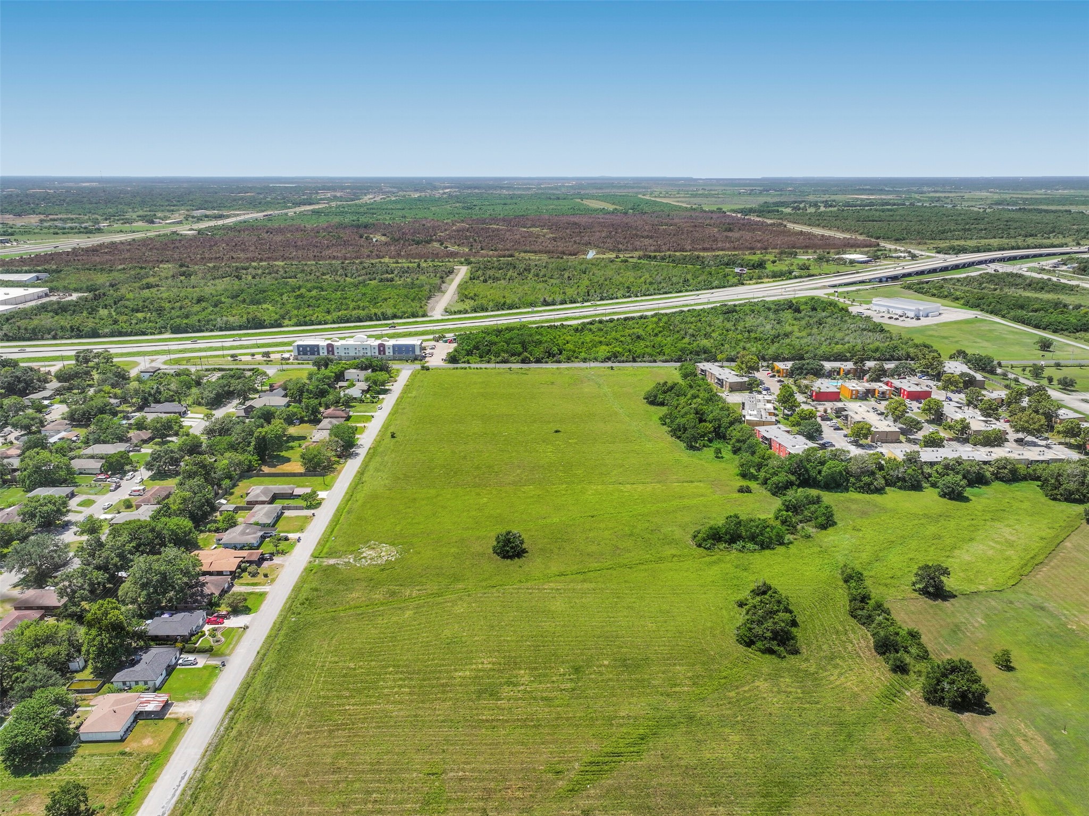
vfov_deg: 56.8
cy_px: 408
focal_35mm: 24
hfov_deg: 71.6
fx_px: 755
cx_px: 544
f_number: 4
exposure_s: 1/1000
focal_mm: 12.29
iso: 100
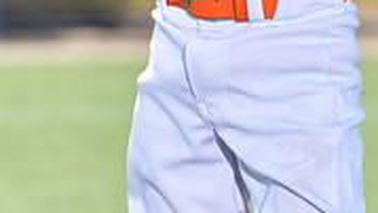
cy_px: -272
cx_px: 267
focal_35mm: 576
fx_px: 5778
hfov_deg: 3.7
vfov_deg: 2.1
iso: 80
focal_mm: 170
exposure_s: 1/250
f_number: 5.6
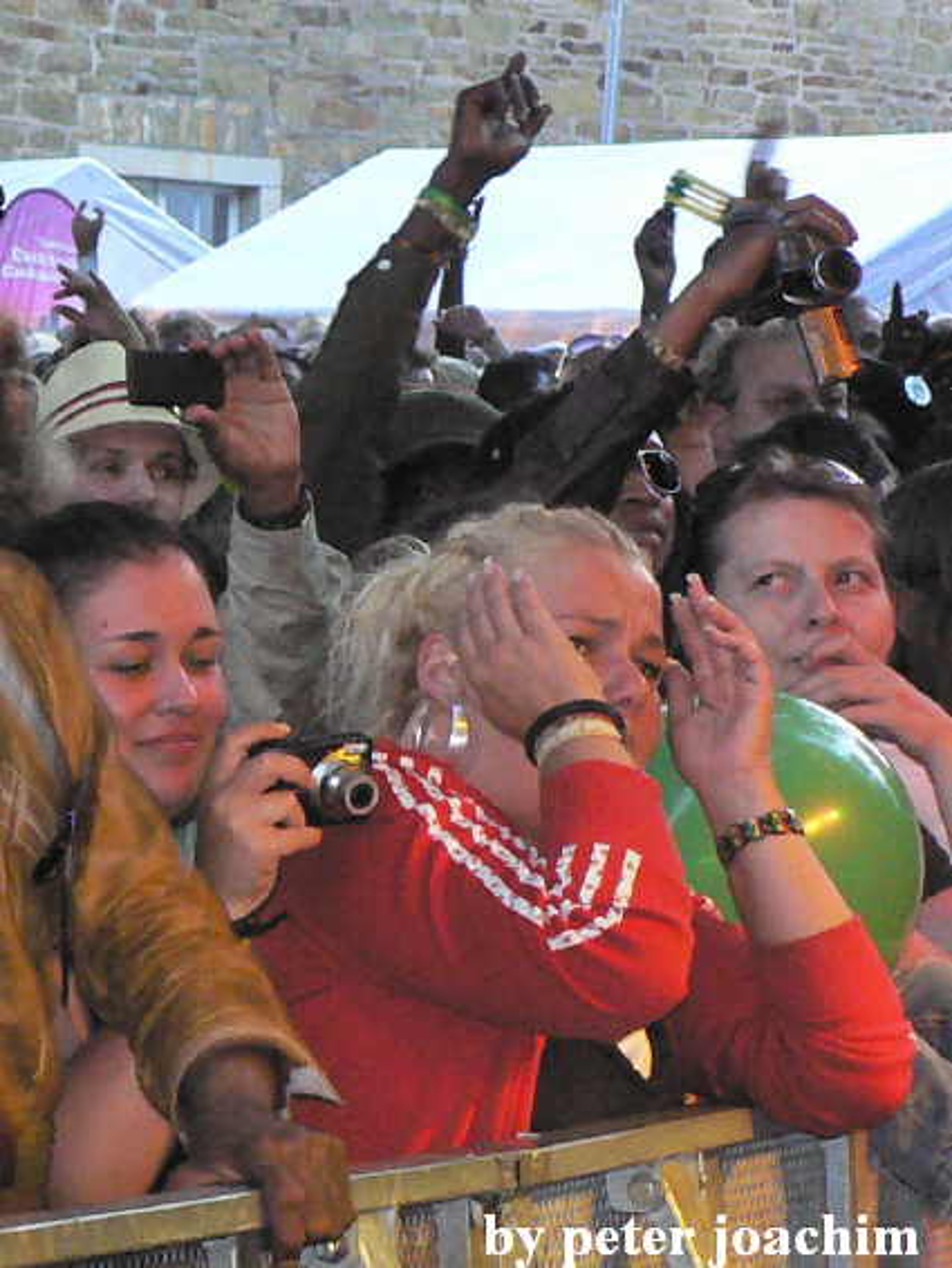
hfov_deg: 19.7
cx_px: 476
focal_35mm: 75
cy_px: 634
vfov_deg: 26.0
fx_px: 2748
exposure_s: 1/60
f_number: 3.2
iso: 400
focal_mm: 12.9
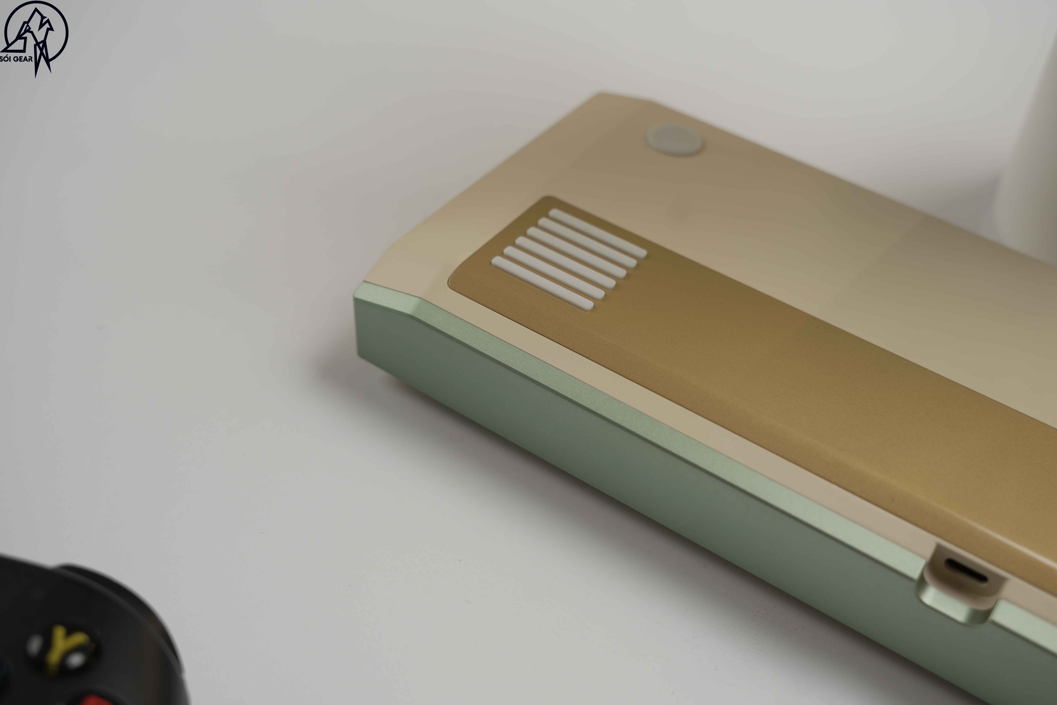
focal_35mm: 40
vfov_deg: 33.1
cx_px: 547
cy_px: 362
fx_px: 1187
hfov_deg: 48.0
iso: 125
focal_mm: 37.4
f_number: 5
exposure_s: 1/100
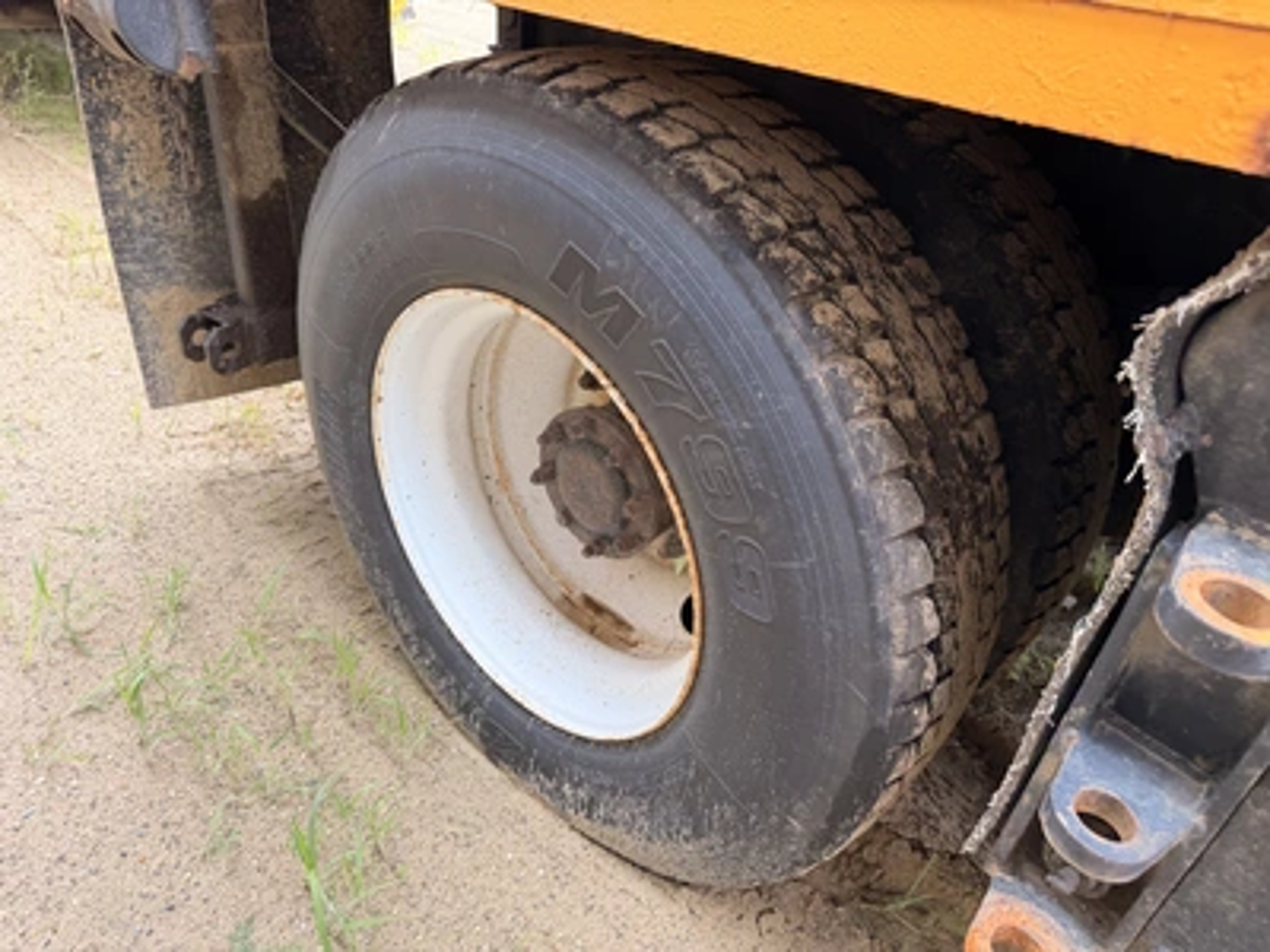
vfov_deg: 56.8
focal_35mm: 24
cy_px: 476
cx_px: 635
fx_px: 881
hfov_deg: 71.6
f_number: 1.78
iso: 64
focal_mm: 6.76
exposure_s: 1/141
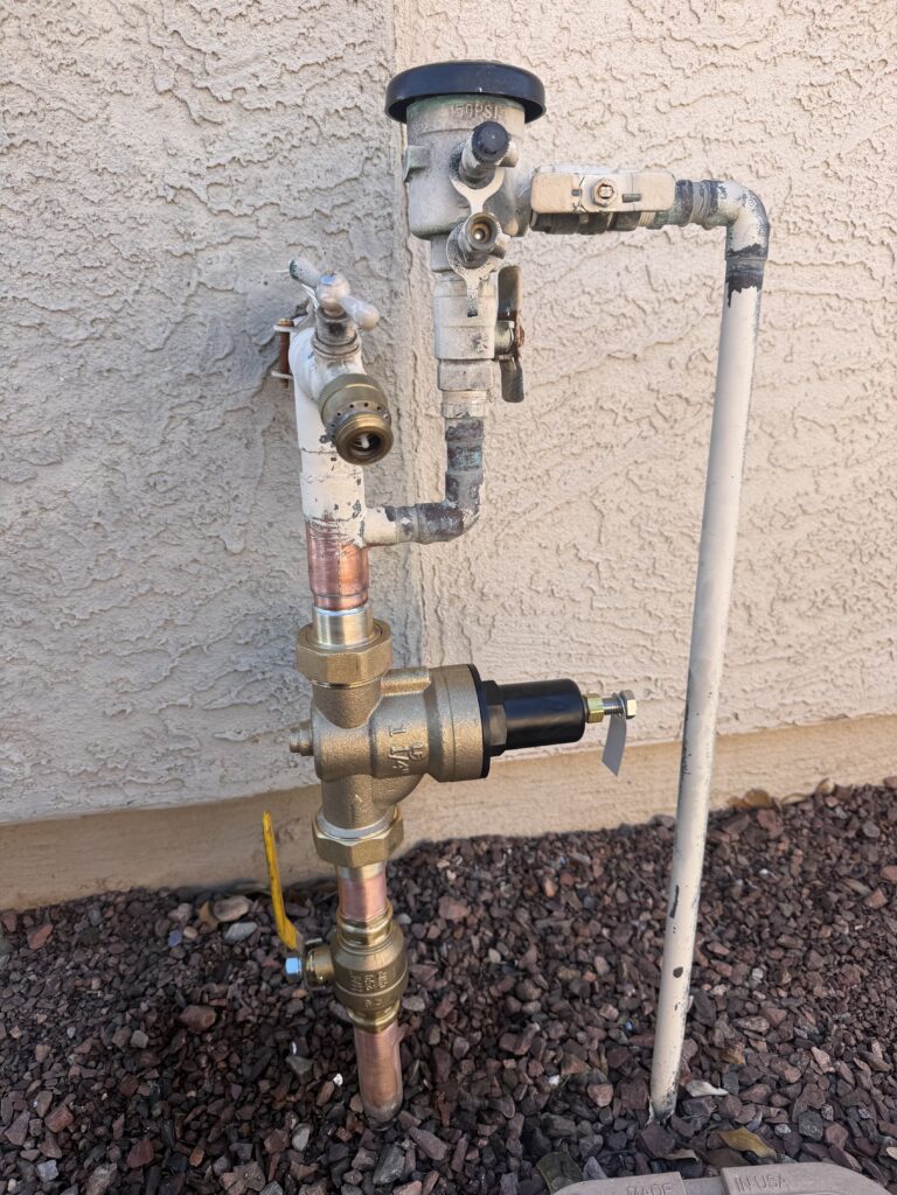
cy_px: 598
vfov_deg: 71.6
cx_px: 448
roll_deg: +1.0
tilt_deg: -20.9
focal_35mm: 24
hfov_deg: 56.8
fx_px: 829
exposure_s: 1/992
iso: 80
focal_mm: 6.76
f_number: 1.78
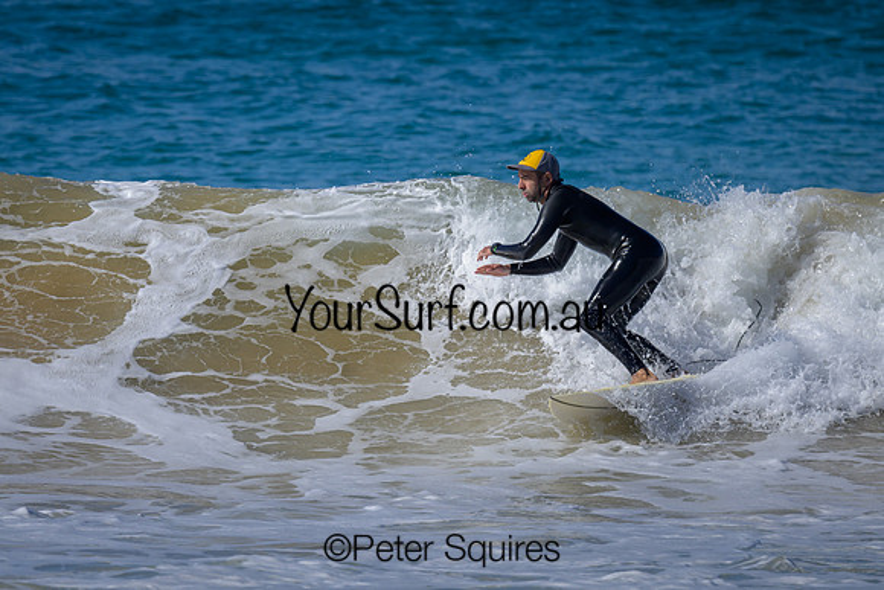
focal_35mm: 1099
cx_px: 447
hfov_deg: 1.9
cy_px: 288
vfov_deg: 1.3
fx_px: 26983
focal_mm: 800
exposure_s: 1/2000
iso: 250
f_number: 6.3
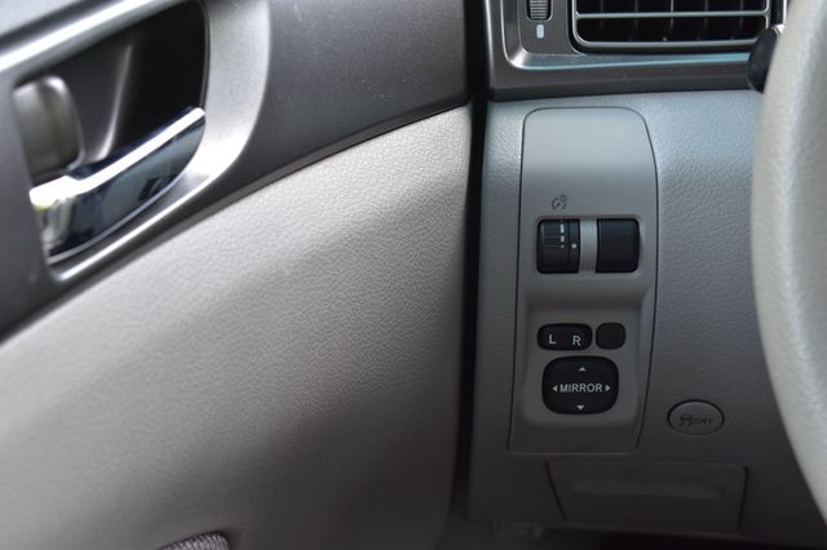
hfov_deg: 28.1
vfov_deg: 18.9
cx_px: 414
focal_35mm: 72
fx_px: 1653
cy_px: 275
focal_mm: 48
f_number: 7.1
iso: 400
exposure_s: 1/40
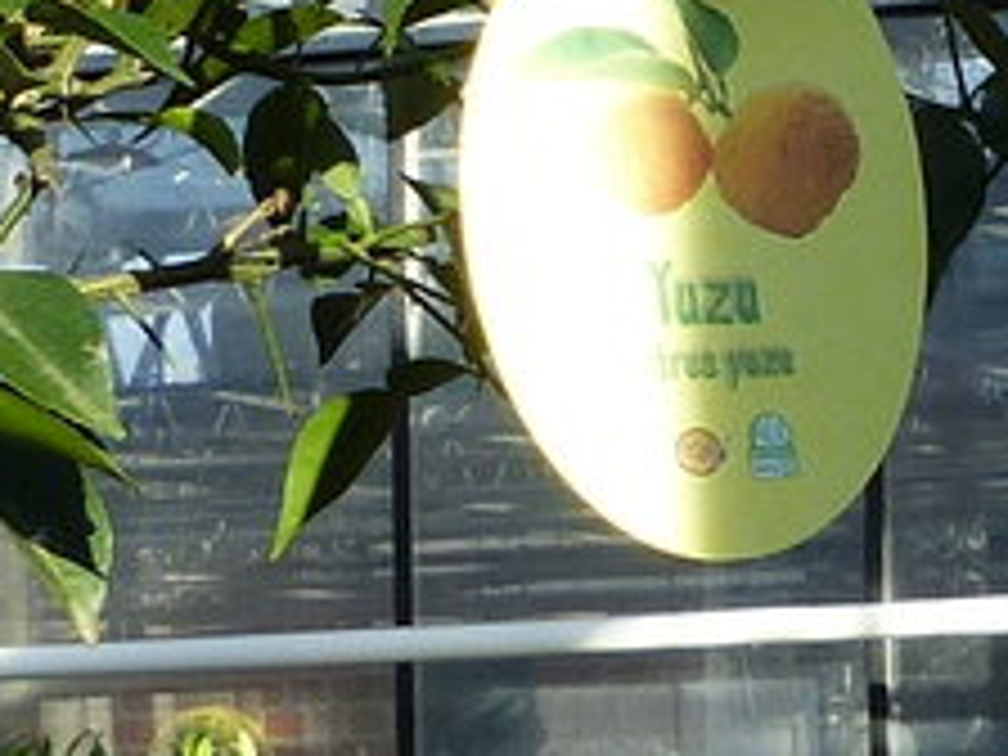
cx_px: 1472
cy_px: 81
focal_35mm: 221
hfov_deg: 8.8
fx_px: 6435
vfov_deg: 6.7
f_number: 4
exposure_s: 1/250
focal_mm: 5.6
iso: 100
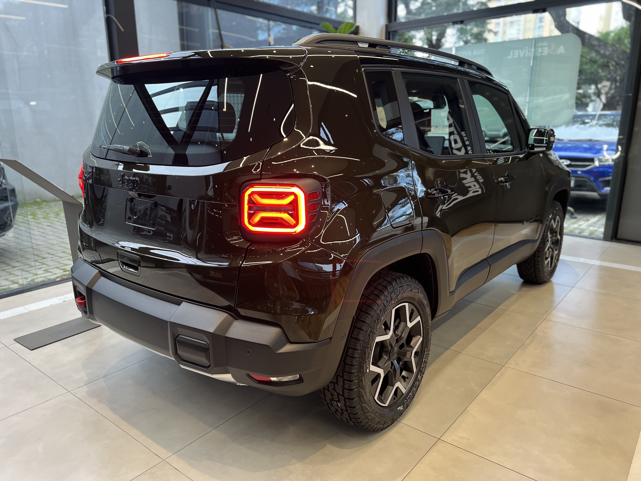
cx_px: 320
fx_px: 481
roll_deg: +0.2
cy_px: 240
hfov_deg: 67.3
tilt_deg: -14.4
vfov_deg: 53.1
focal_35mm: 26
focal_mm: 5.7
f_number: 1.5
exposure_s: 1/120
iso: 125
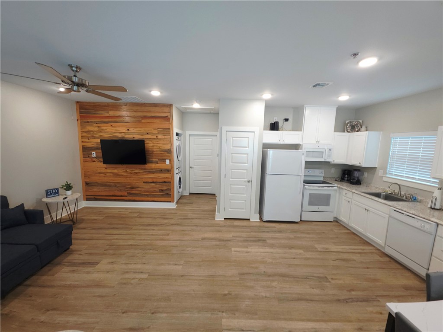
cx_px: 222
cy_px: 166
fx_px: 166
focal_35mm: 13
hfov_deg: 106.2
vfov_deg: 89.9
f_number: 1.9
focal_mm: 2.2
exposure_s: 1/30
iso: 100
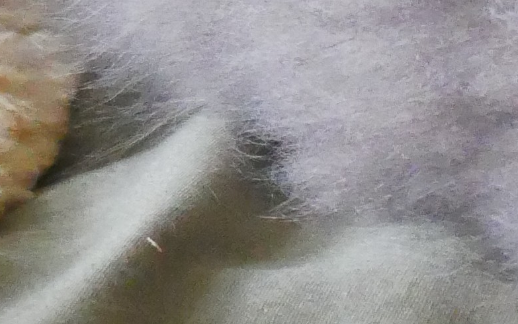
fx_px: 5268
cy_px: -154
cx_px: 920
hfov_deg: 5.5
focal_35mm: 373
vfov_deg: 3.5
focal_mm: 30
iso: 3200
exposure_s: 1/100
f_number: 5.4
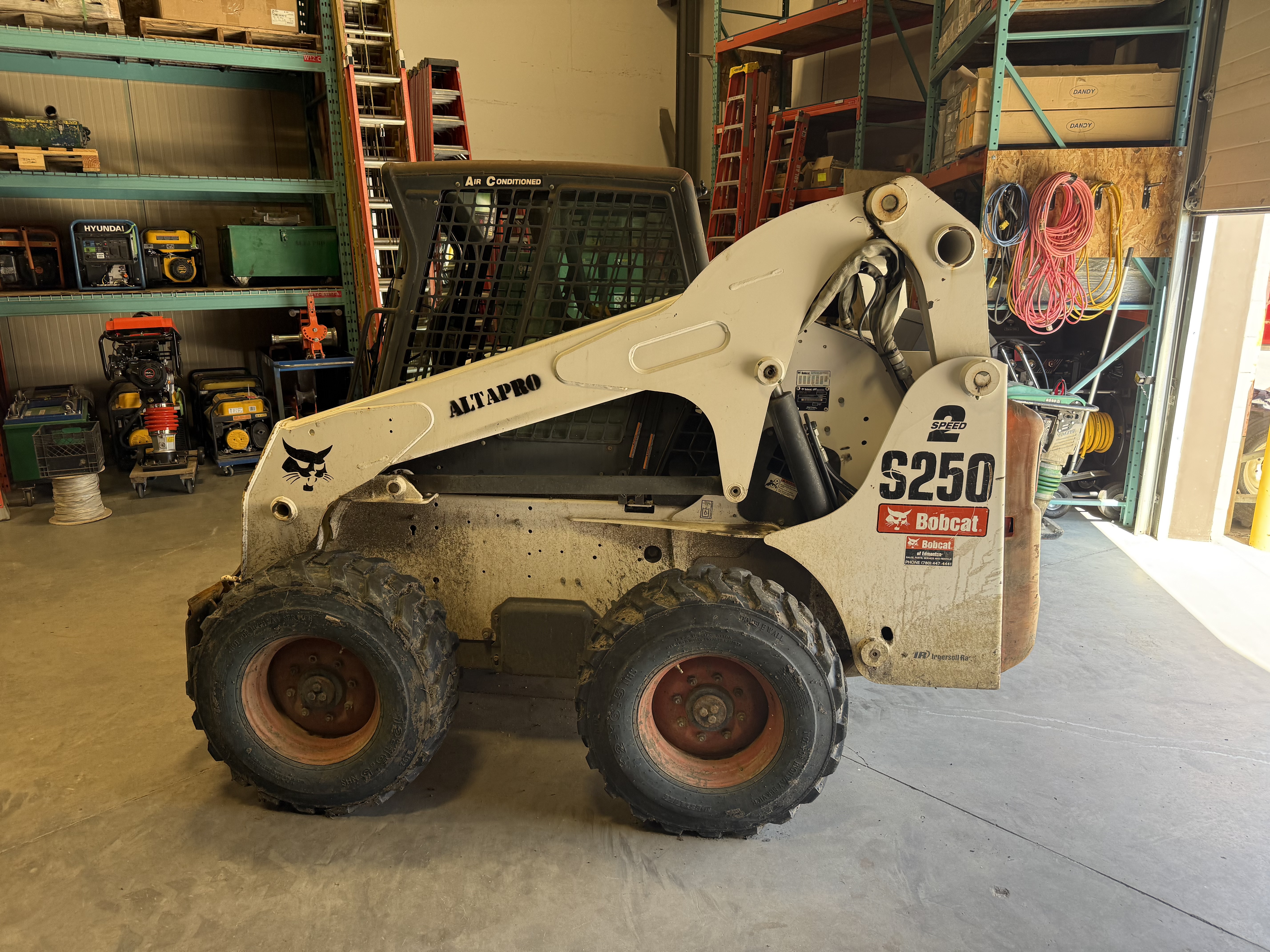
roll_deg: -0.1
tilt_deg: -13.3
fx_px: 881
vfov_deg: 56.8
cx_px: 635
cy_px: 476
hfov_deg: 71.6
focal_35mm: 24
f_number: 1.78
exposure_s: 1/121
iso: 100
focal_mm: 6.76
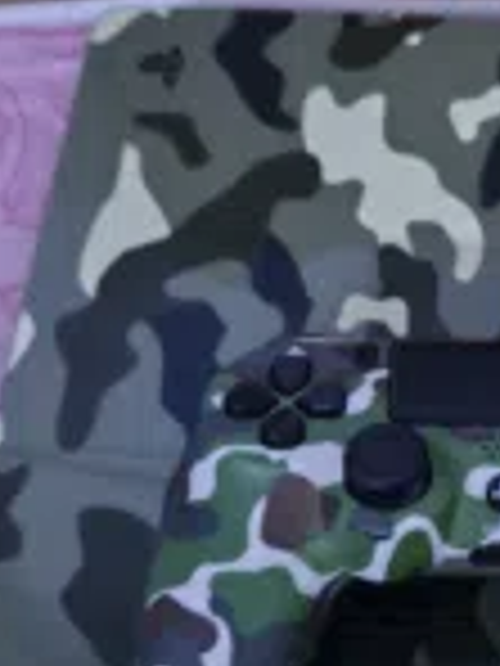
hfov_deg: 22.6
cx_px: 514
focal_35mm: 62
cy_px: 351
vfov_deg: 31.2
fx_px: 1194
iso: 4149
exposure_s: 1/16.7
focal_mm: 5.89
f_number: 1.9
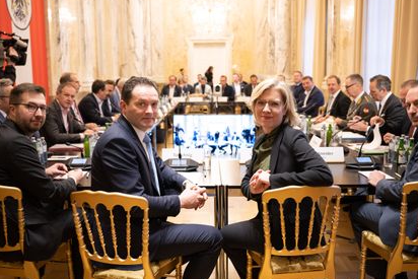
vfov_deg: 36.9
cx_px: 208
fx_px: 418
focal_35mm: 36
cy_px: 142
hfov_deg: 53.1
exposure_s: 1/160
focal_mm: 29
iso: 2200
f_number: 2.8
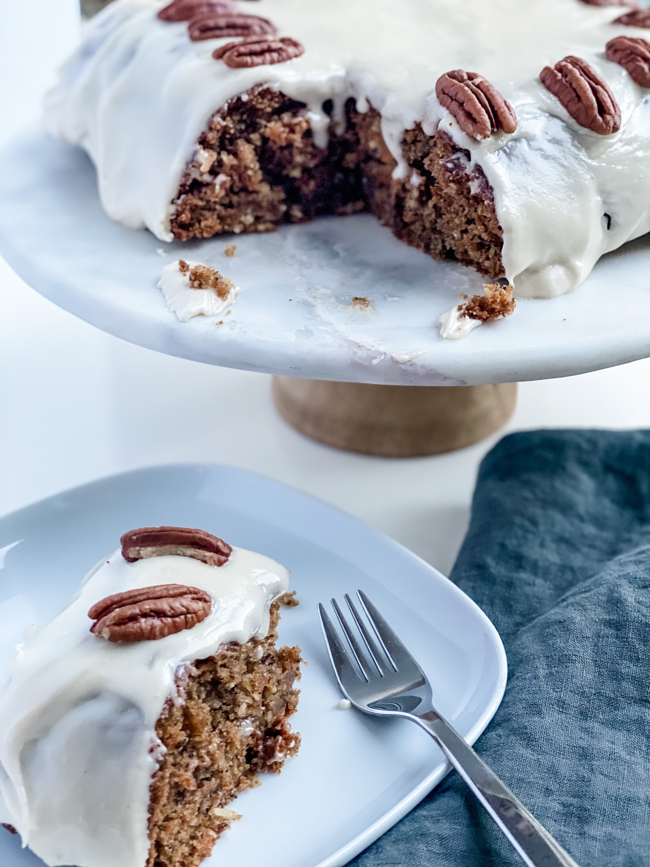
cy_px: 434
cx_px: 325
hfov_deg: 28.0
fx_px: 1302
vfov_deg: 36.8
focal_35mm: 52
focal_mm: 6
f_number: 2
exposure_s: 1/40
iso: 160
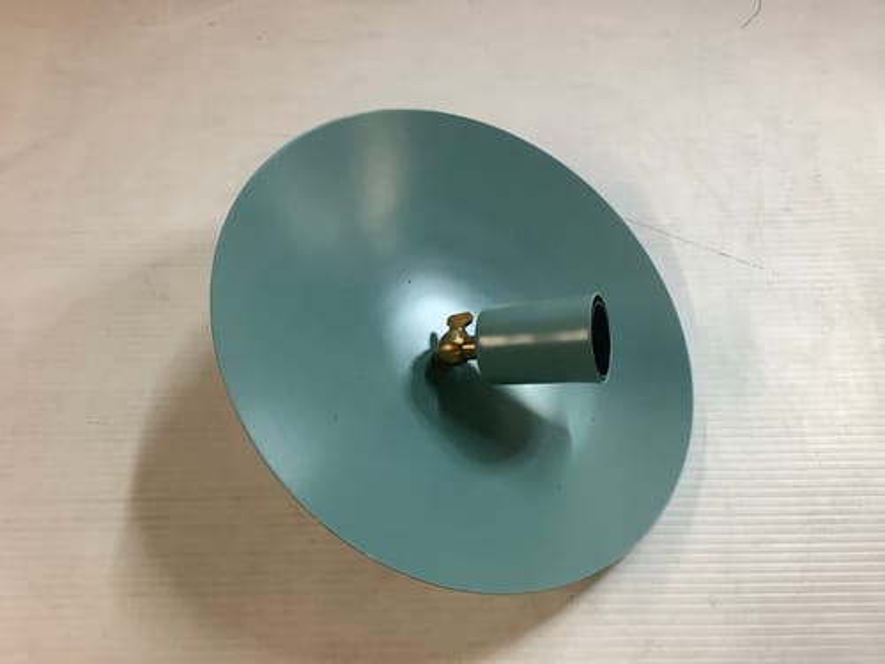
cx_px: 442
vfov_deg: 45.4
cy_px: 332
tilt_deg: -60.0
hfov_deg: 58.4
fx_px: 793
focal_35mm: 31
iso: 125
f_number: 2.4
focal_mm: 3.3
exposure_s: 1/50
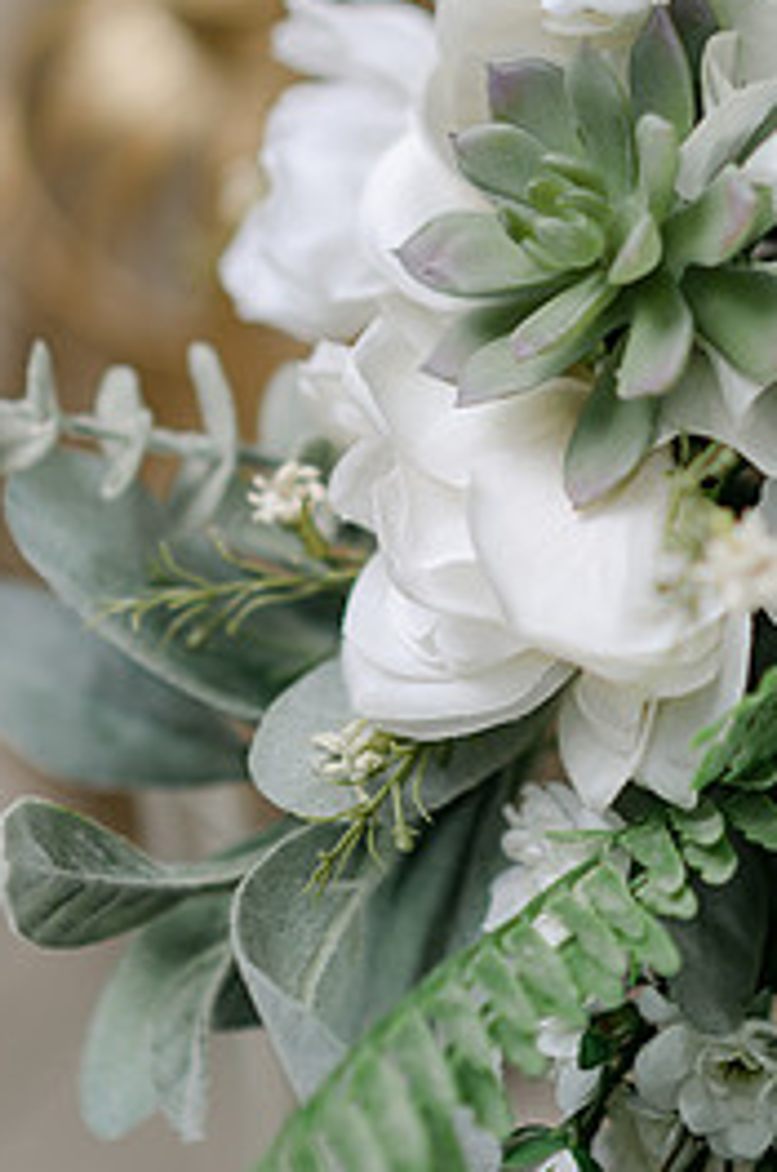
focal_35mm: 145
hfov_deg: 9.4
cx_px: 424
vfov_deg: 14.1
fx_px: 4713
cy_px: 297
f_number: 2
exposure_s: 1/800
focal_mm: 85
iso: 100
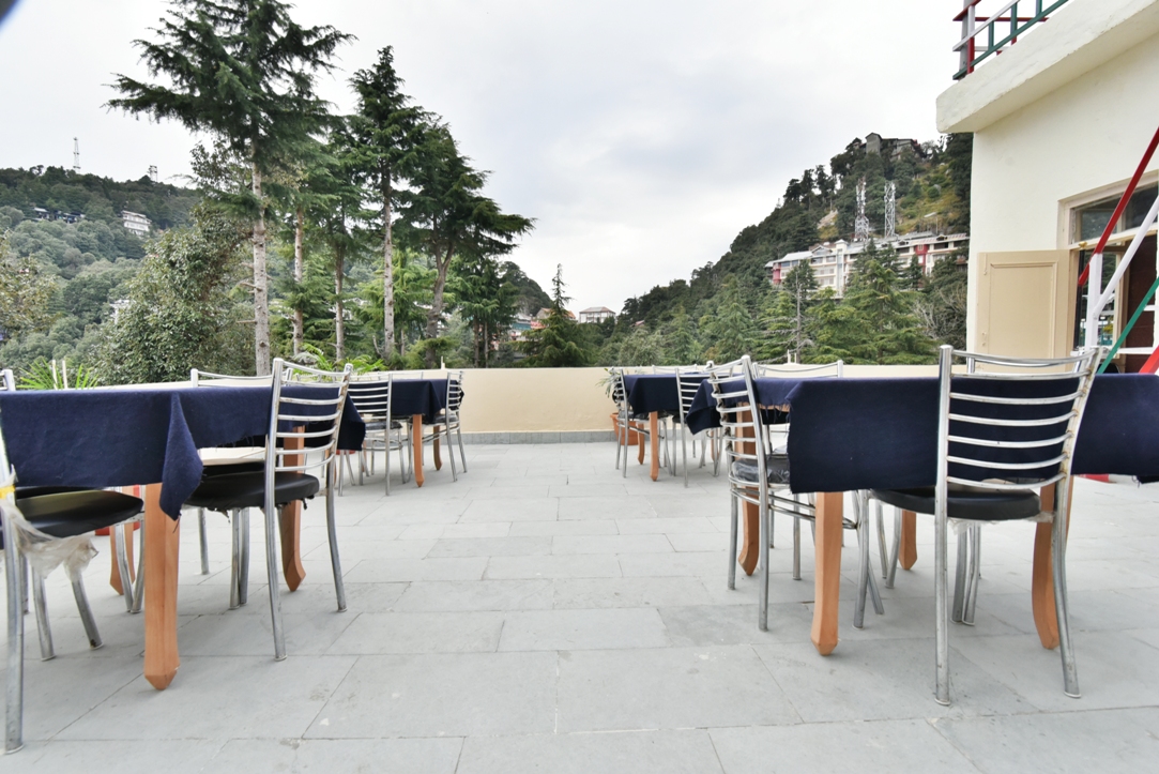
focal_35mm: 16
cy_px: 387
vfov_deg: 73.8
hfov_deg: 96.7
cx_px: 580
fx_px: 515
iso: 2500
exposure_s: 1/800
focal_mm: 16
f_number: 9
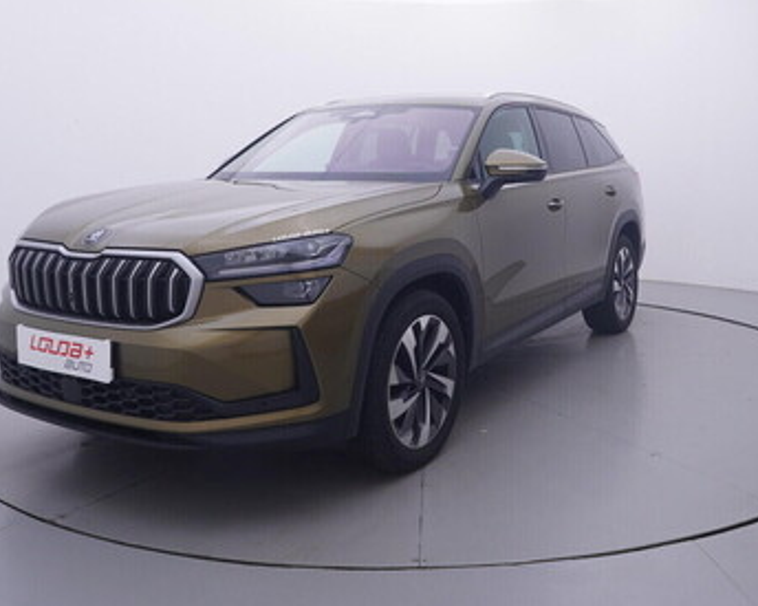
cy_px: 206
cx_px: 457
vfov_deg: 43.1
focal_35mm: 34
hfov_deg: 52.8
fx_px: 757
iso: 200
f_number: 5
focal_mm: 15
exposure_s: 1/80
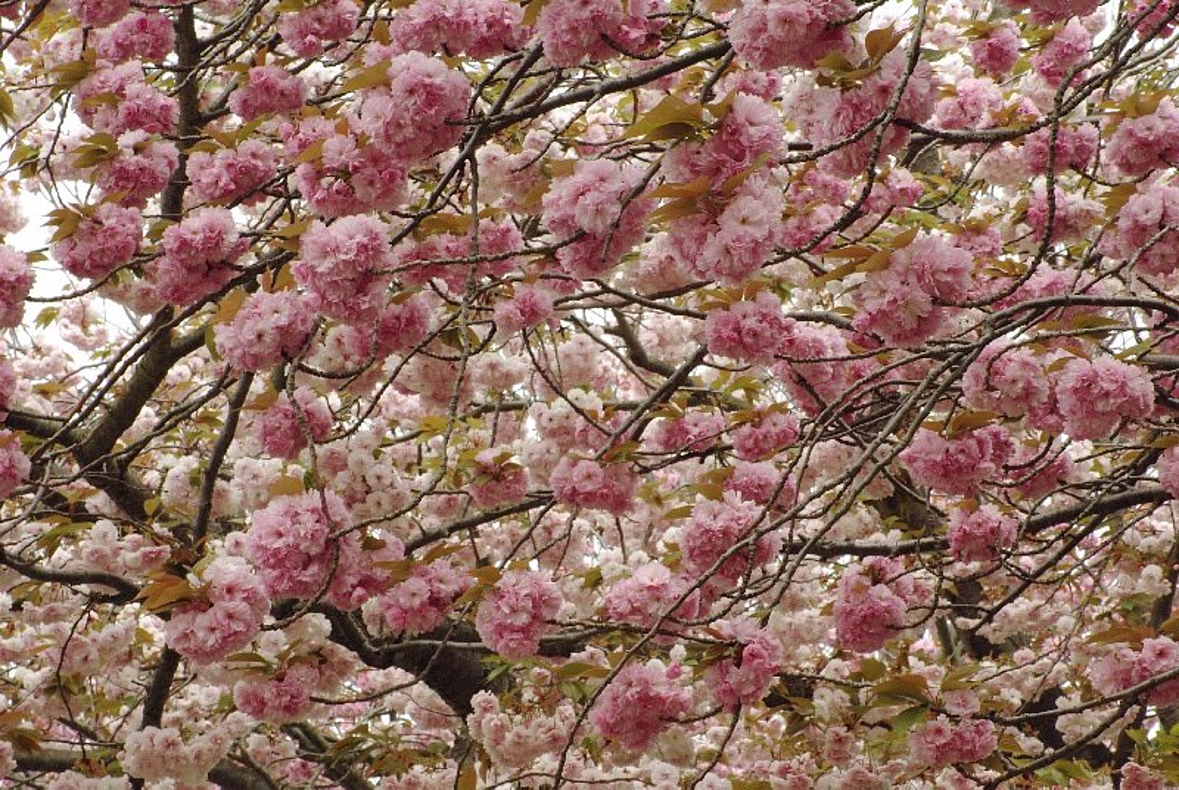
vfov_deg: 8.7
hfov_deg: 13.0
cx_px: 590
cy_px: 395
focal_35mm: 158
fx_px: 5166
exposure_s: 1/30
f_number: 25
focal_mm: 105
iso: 400
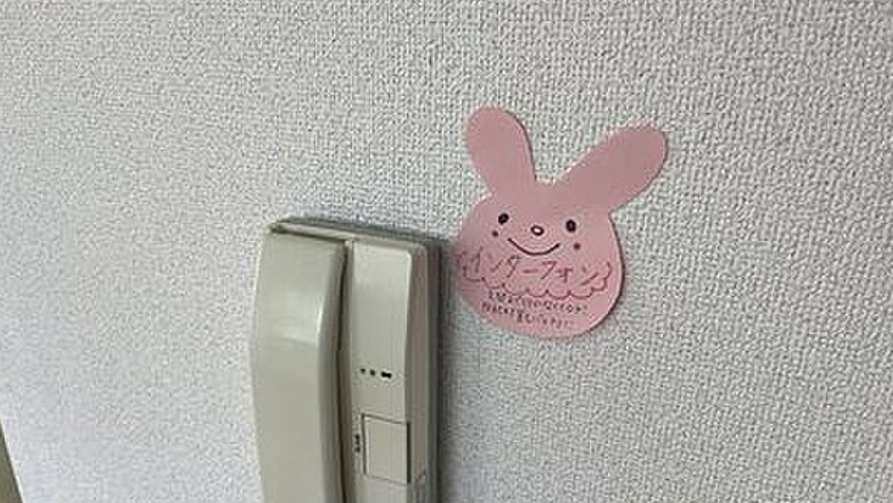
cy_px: 328
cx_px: 443
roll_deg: -0.7
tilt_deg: -25.0
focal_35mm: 29
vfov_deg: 39.8
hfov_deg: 66.1
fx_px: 687
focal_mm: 5.1
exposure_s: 1/111
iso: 32
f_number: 1.6
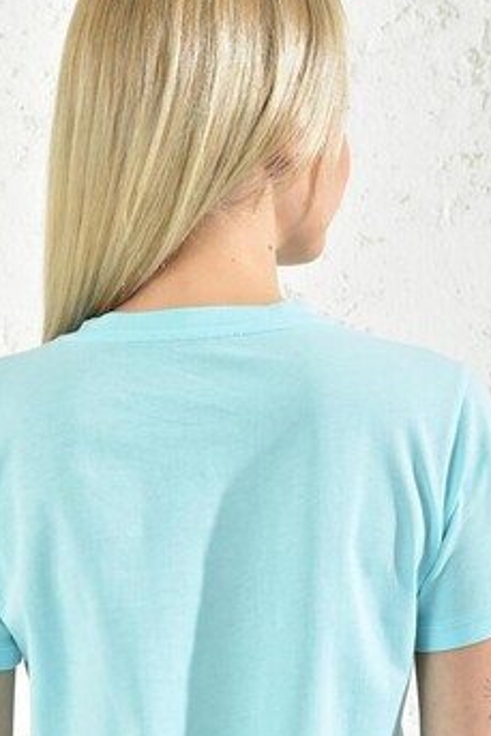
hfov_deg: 13.1
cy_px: 605
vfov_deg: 19.2
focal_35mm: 105
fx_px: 2146
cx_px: 219
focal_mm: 48
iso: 100
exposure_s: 1/160
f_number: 7.1
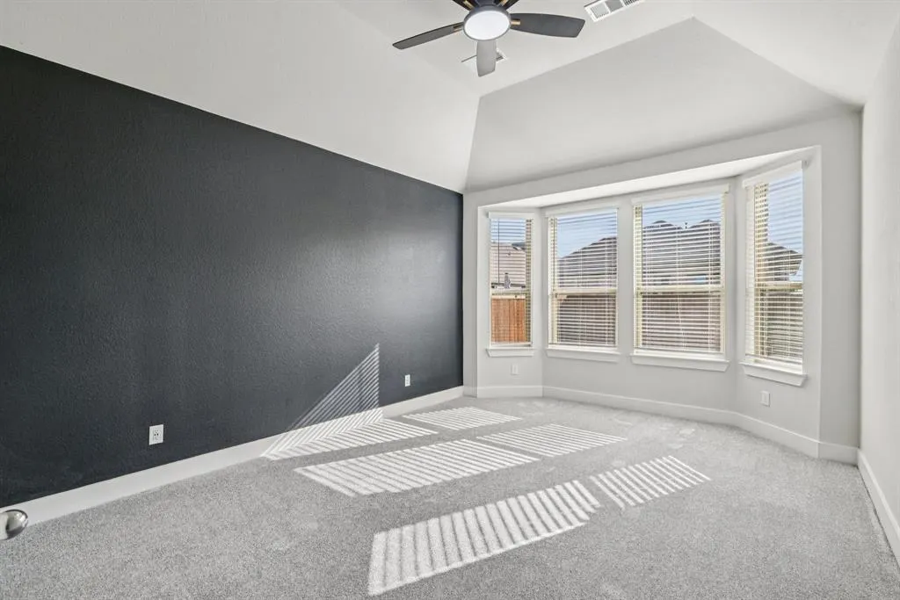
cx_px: 450
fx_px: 413
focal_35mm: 16
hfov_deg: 95.0
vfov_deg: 72.1
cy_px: 300
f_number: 8
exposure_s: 1/80
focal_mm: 16.5
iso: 400
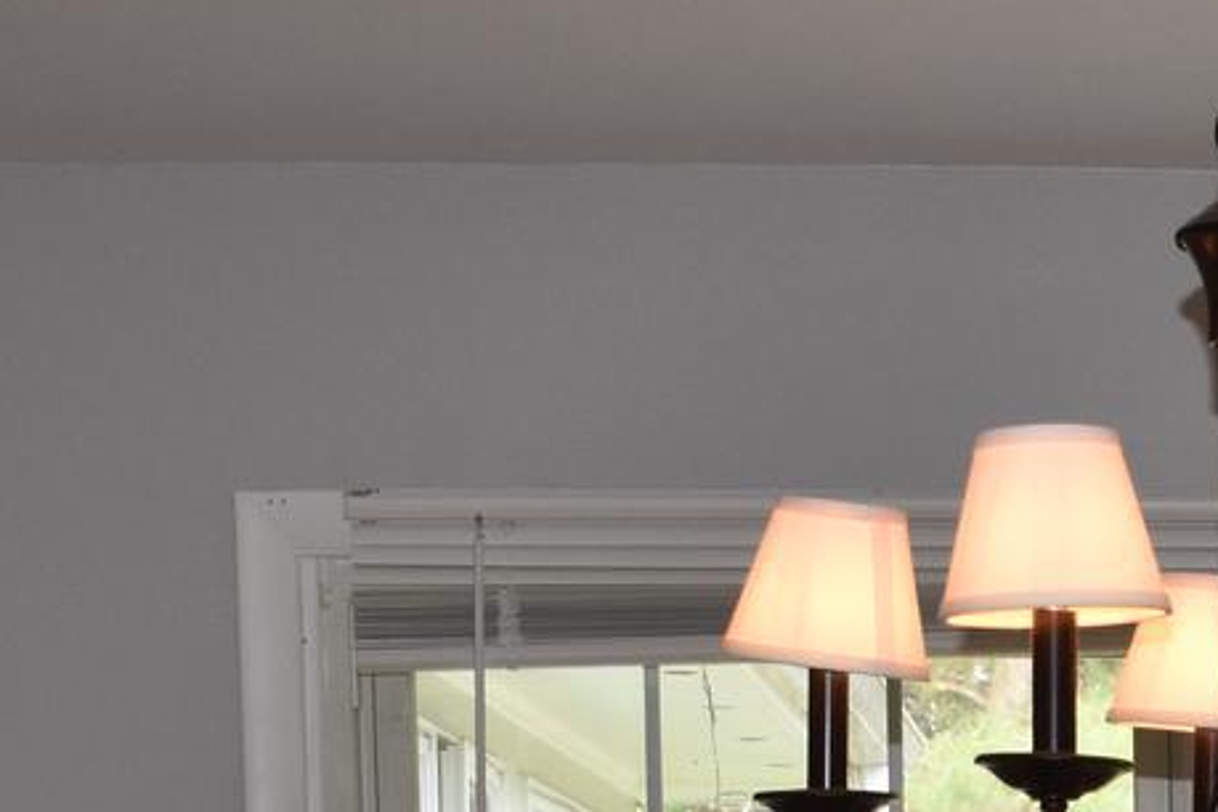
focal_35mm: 134
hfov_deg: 14.6
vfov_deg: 9.4
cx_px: 1590
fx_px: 4533
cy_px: 1779
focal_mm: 20
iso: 720
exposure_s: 1/125
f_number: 5.6
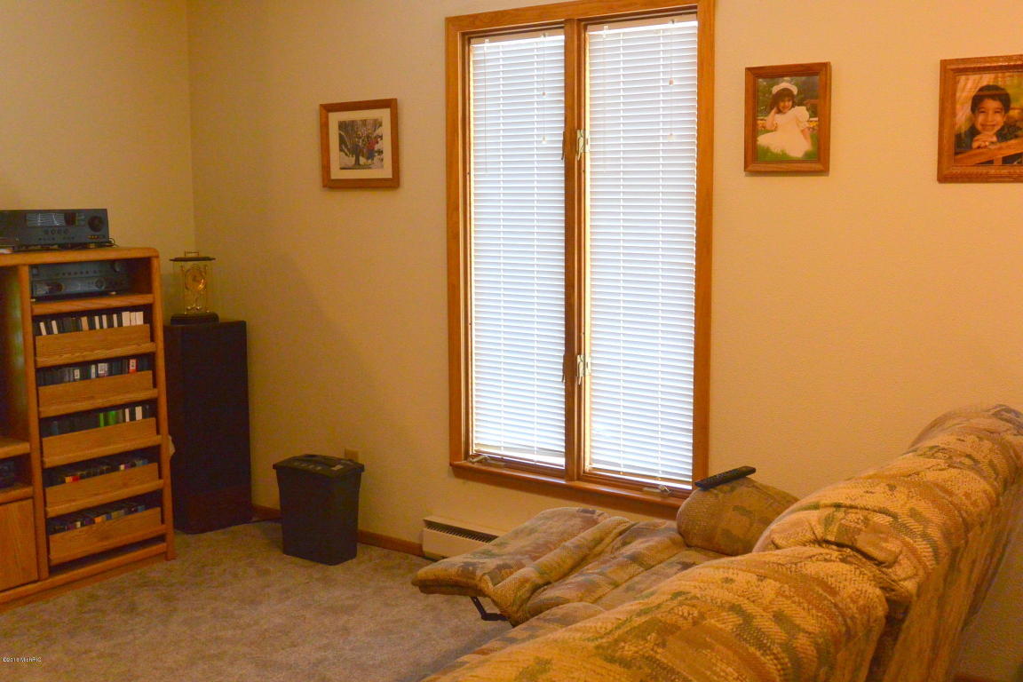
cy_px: 341
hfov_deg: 49.6
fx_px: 1108
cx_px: 512
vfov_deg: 34.2
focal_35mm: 39
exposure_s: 1/60
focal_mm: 14.5
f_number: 4
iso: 400
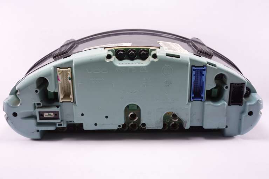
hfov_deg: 47.4
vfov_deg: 32.6
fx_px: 306
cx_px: 134
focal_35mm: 41
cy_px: 90
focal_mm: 15.28
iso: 160
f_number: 2.8
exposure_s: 1/50
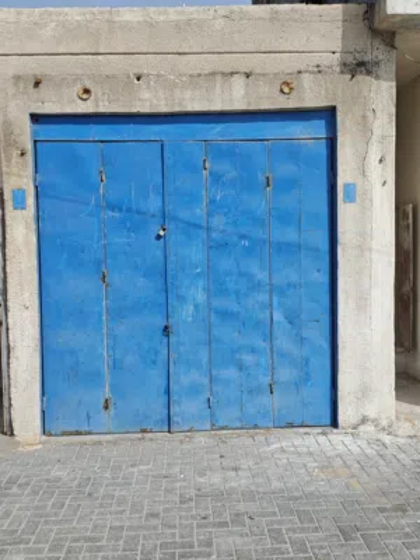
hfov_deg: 40.7
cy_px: 280
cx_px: 210
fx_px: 566
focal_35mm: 35
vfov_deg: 52.6
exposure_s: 1/3300
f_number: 1.5
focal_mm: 4.94
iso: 50
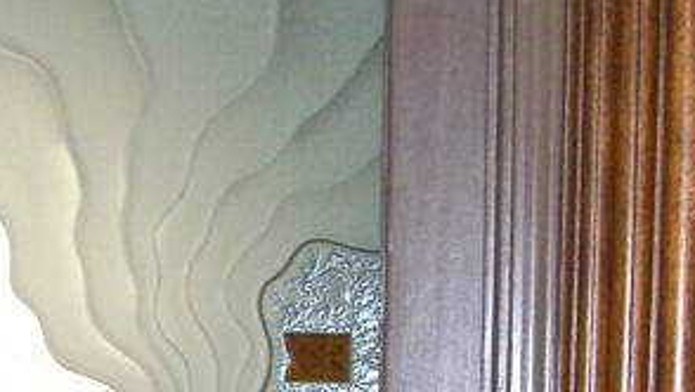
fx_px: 2656
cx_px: -121
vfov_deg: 8.2
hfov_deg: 14.5
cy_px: 656
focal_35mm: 144
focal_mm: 7.9
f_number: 2.8
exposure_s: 1/60
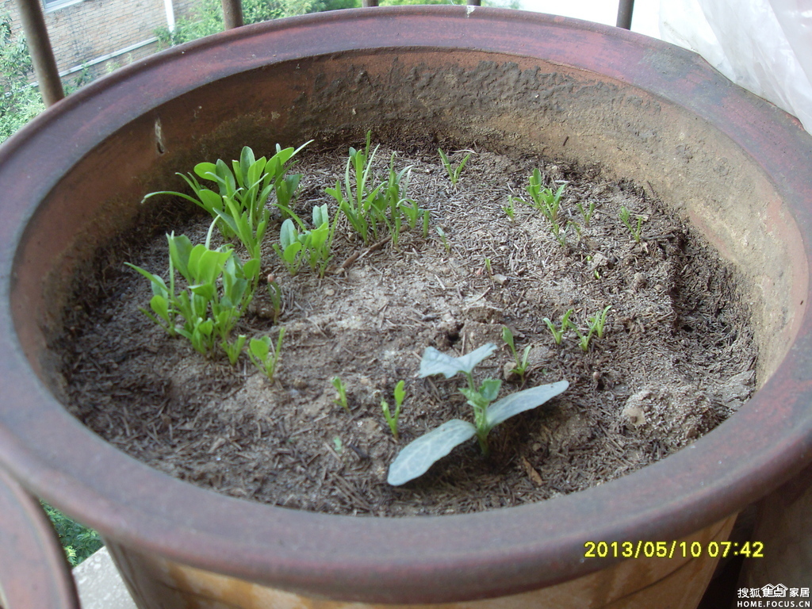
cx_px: 406
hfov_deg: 52.6
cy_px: 304
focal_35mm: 35
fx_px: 821
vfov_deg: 40.7
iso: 100
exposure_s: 1/90
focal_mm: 6.3
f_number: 2.8
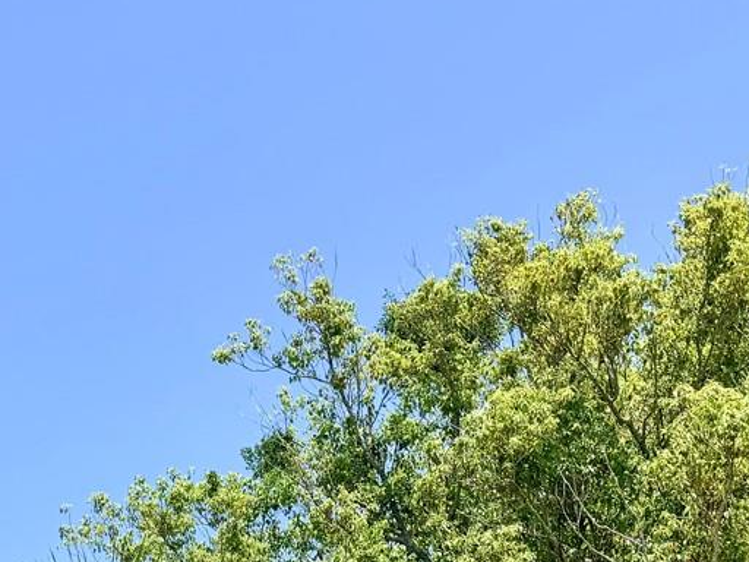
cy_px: 812
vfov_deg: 17.8
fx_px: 1623
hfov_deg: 25.2
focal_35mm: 75
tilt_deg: +12.2
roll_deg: +1.1
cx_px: 82
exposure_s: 1/3584
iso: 80
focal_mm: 6.76
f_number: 1.78
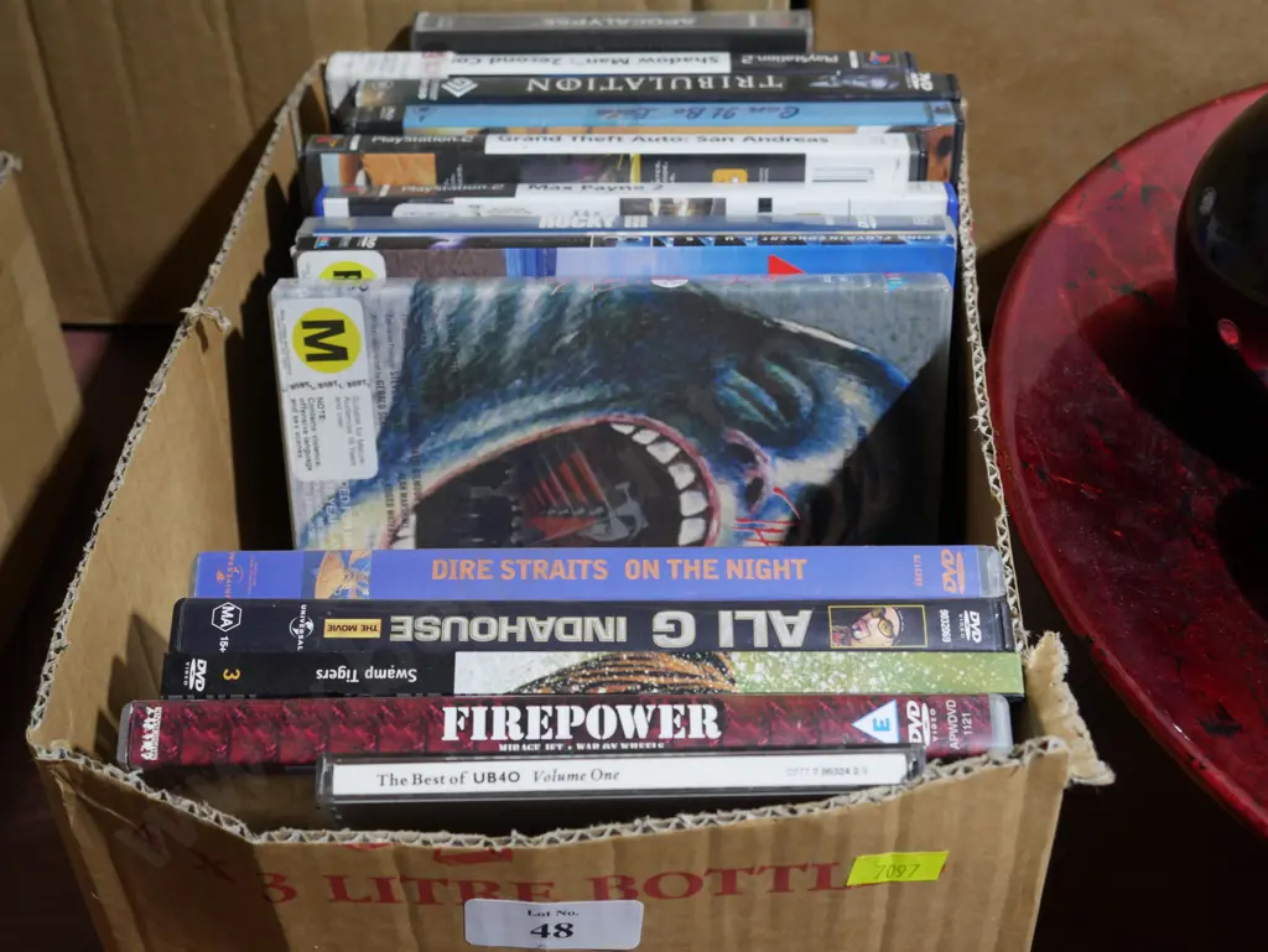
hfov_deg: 39.6
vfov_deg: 30.3
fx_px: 1759
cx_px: 634
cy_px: 476
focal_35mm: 48
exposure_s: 1/60
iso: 1000
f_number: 5.6
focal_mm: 24
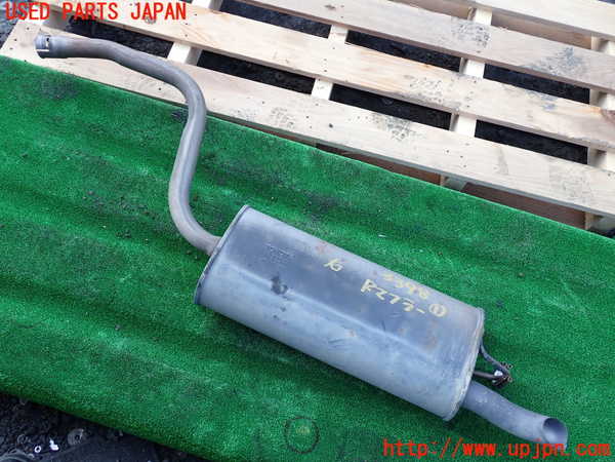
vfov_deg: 46.8
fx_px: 533
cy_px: 231
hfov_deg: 60.0
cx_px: 308
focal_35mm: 30
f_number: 3.2
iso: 100
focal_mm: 5.4
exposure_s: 1/125
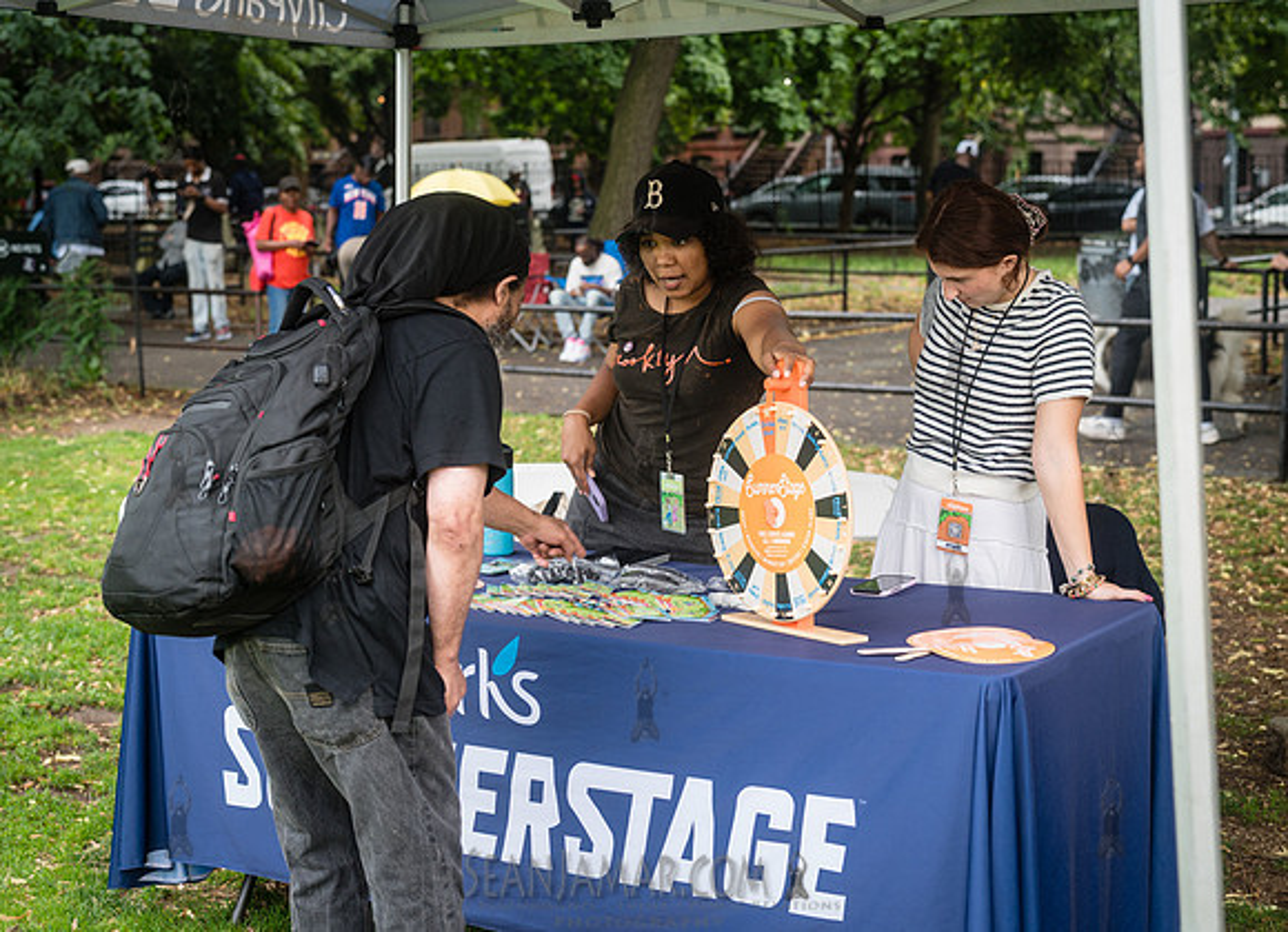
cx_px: 582
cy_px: 459
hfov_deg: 36.3
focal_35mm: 53
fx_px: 1965
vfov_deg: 26.7
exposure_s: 1/200
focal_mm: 49
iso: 500
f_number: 3.5
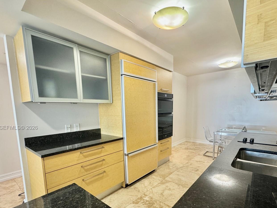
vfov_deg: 70.6
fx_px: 144
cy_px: 128
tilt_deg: -9.2
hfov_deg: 87.7
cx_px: 146
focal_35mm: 18
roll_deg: +0.2
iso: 250
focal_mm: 2.22
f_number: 2.2
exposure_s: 1/60
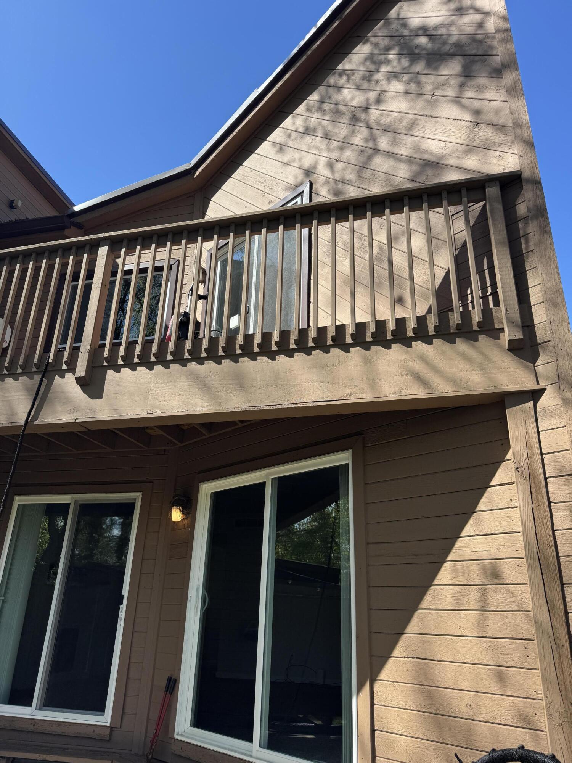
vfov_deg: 71.6
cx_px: 286
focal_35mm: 24
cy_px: 382
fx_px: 529
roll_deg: -1.0
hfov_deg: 56.8
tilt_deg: +22.7
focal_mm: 6.76
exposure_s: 1/2041
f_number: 1.78
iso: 80
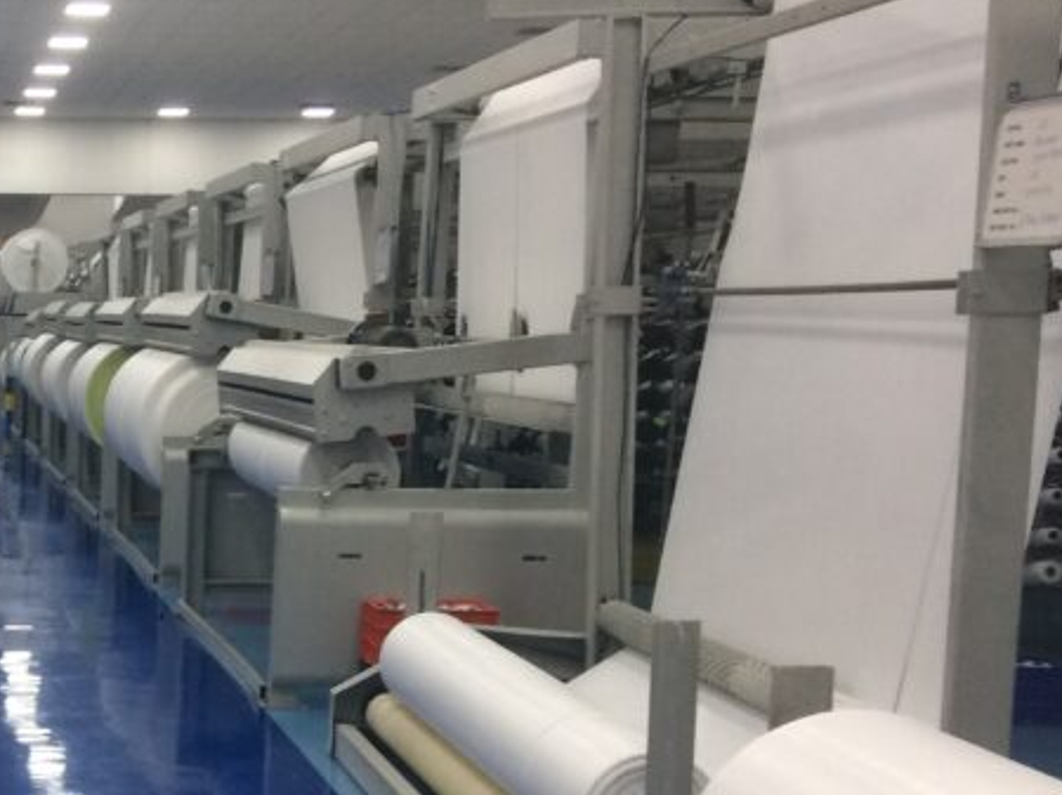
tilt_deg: -11.4
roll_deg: +0.7
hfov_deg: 27.0
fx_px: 2024
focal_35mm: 66
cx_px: -104
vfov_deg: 21.8
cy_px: 682
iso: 100
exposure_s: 1/33
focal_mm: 4.15
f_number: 2.2
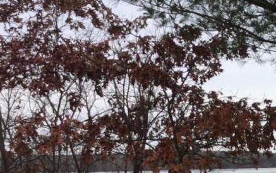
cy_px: 141
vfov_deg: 16.8
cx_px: 307
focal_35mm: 77
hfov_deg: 24.9
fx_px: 579
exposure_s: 1/539
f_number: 2.4
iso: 25
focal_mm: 3.3
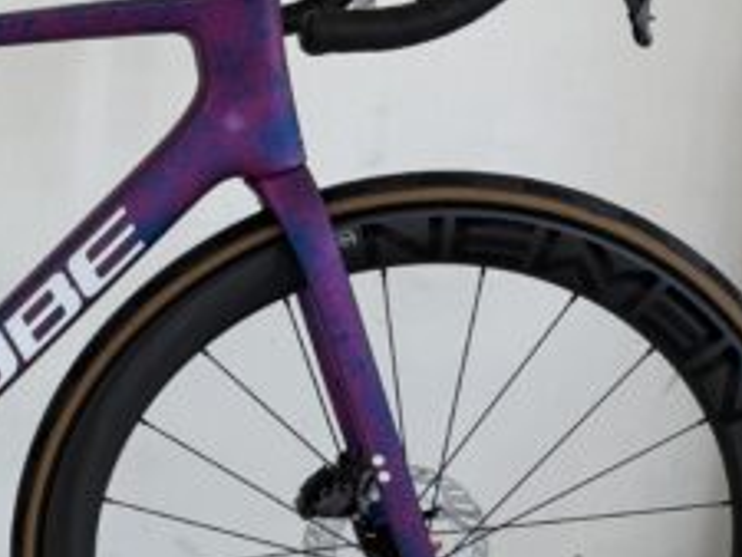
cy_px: 412
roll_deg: -0.9
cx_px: -139
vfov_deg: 22.8
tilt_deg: -13.7
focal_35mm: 64
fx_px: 1373
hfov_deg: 26.9
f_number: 1.78
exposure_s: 1/575
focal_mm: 6.76
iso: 80
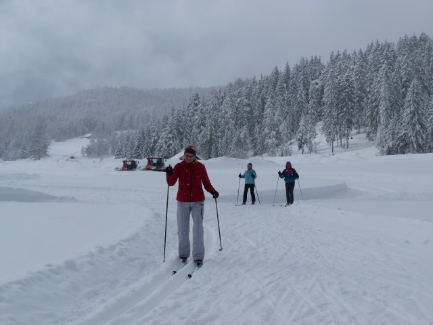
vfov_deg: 25.2
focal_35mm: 58
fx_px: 726
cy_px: 162
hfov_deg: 33.2
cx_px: 216
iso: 80
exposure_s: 1/1000
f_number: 5.6
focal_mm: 10.5
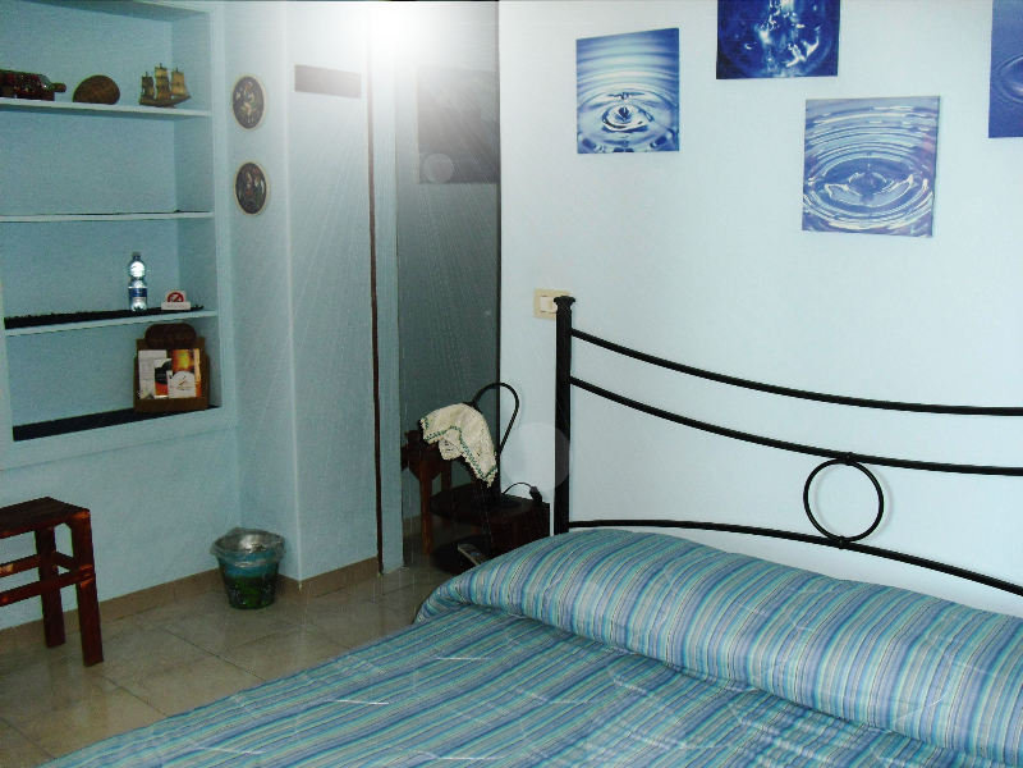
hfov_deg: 51.4
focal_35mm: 36
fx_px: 1064
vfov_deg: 39.7
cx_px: 512
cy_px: 384
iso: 200
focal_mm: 6.3
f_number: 3.1
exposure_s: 1/60
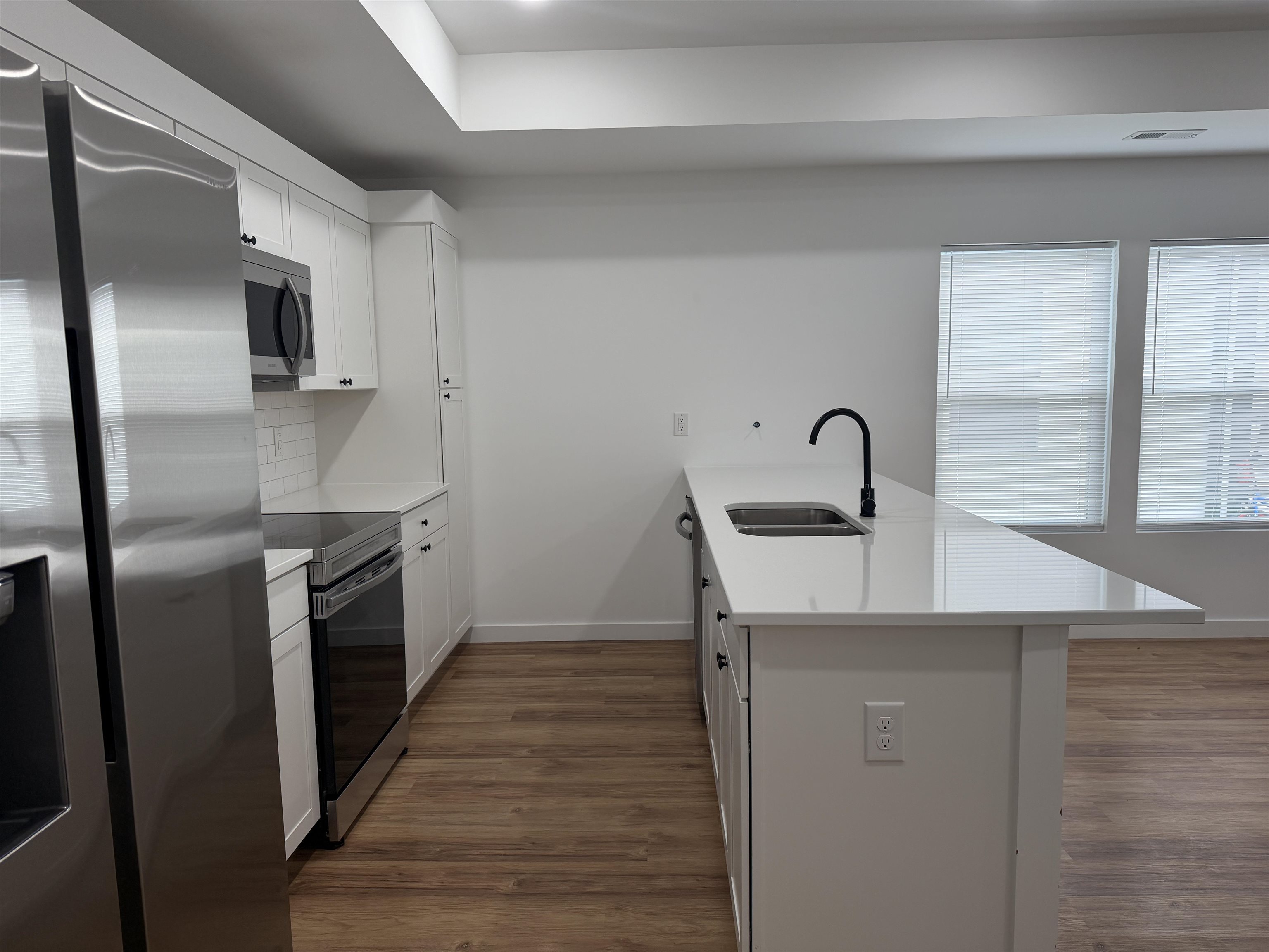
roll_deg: +0.8
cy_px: 476
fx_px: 880
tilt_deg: -6.0
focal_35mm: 24
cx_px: 634
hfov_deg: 71.6
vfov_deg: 56.8
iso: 125
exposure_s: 1/173
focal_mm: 6.76
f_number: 1.78
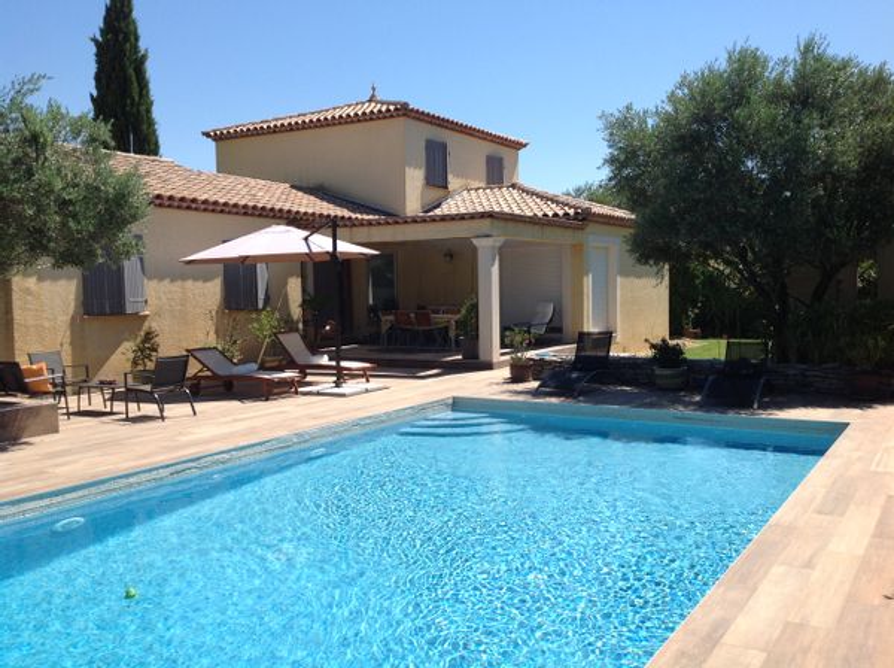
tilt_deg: -3.9
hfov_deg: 52.7
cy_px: 334
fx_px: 902
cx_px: 447
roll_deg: +2.8
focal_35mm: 35
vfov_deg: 40.6
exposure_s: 1/1681
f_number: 2.4
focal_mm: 4.28
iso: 50
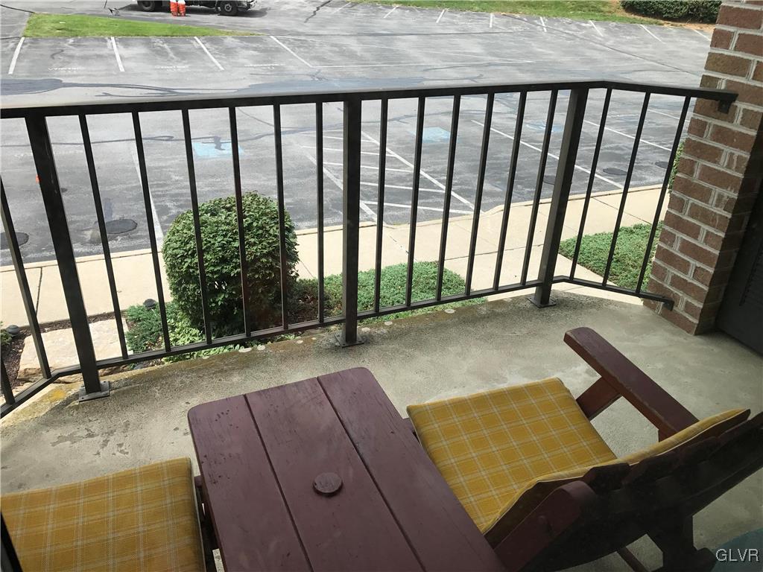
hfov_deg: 63.4
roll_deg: -2.7
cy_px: 286
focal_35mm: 28
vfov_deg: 49.7
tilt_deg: -27.3
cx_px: 382
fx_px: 617
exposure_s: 1/987
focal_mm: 3.99
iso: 20
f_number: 1.8
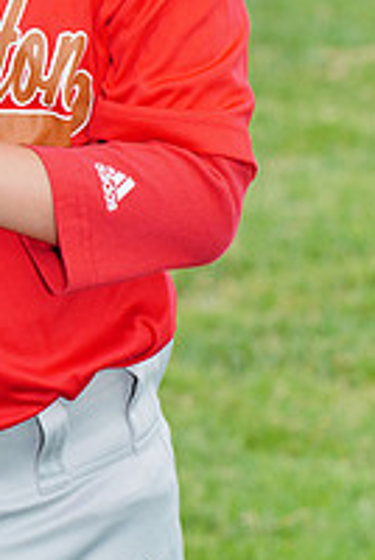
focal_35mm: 492
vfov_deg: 4.2
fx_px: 7660
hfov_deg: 2.8
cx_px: -10
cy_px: -227
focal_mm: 170
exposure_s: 1/250
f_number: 9
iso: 200
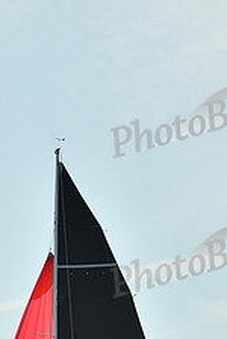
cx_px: 33
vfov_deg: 11.2
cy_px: 359
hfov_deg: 7.6
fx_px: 1707
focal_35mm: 181
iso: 320
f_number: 9
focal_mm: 70
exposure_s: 1/1250
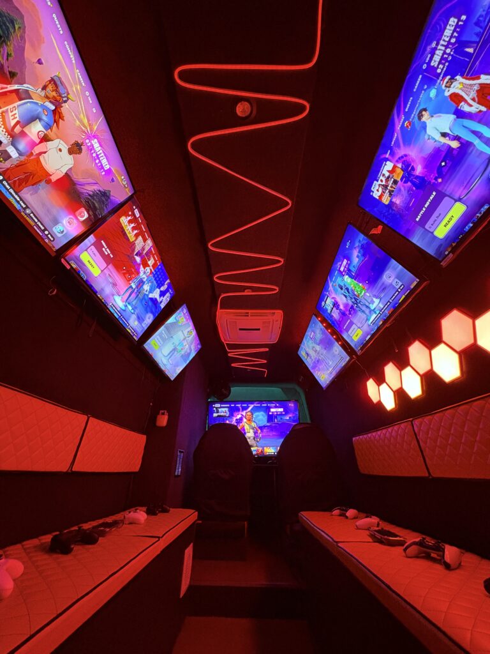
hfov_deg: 85.7
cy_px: 327
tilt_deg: +30.4
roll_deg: -0.3
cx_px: 245
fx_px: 264
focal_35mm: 14
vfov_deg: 102.1
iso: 800
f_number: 2.2
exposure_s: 1/43
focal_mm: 2.22
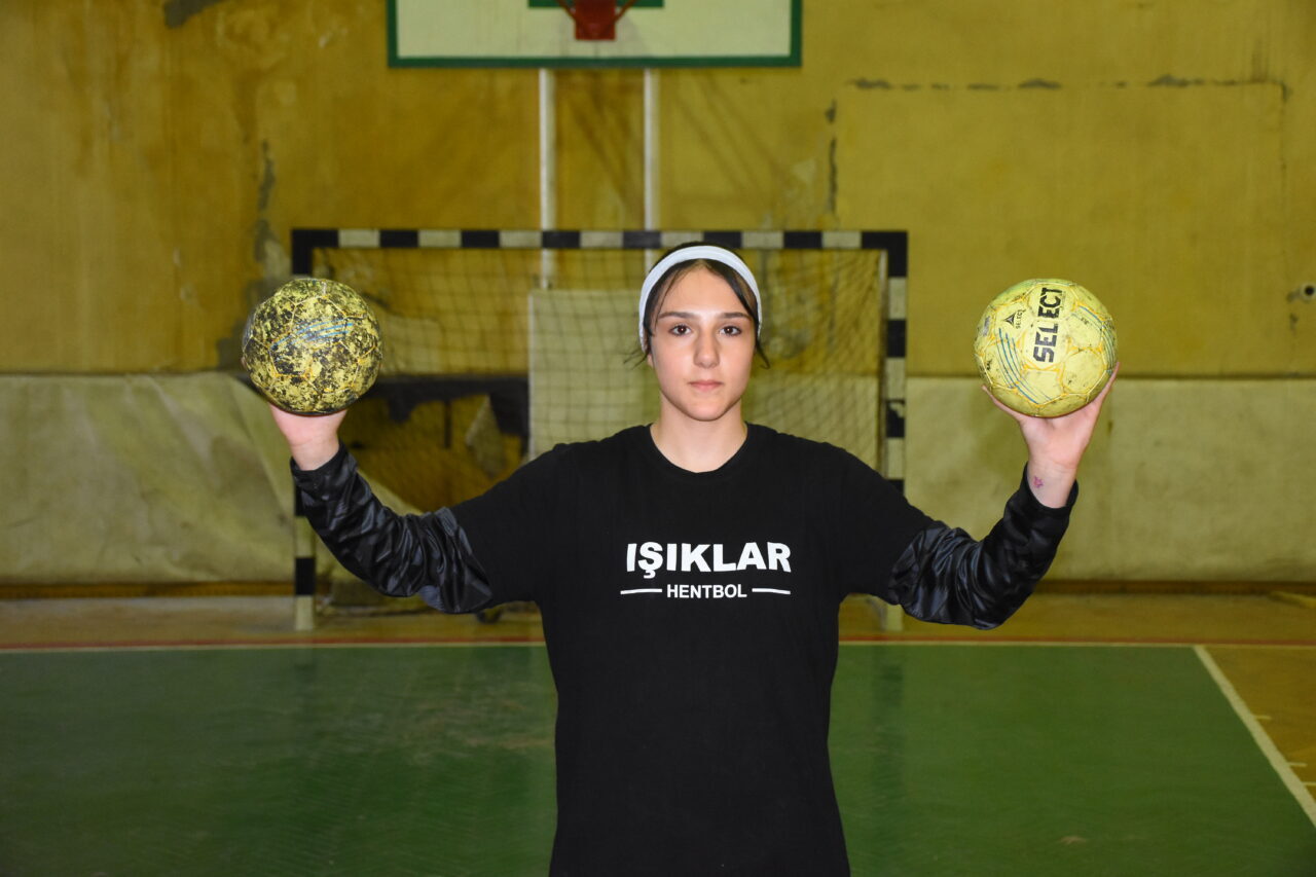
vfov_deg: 26.5
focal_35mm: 51
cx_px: 658
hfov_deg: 38.9
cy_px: 438
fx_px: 1864
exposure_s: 1/250
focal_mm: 34
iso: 2800
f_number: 4.2
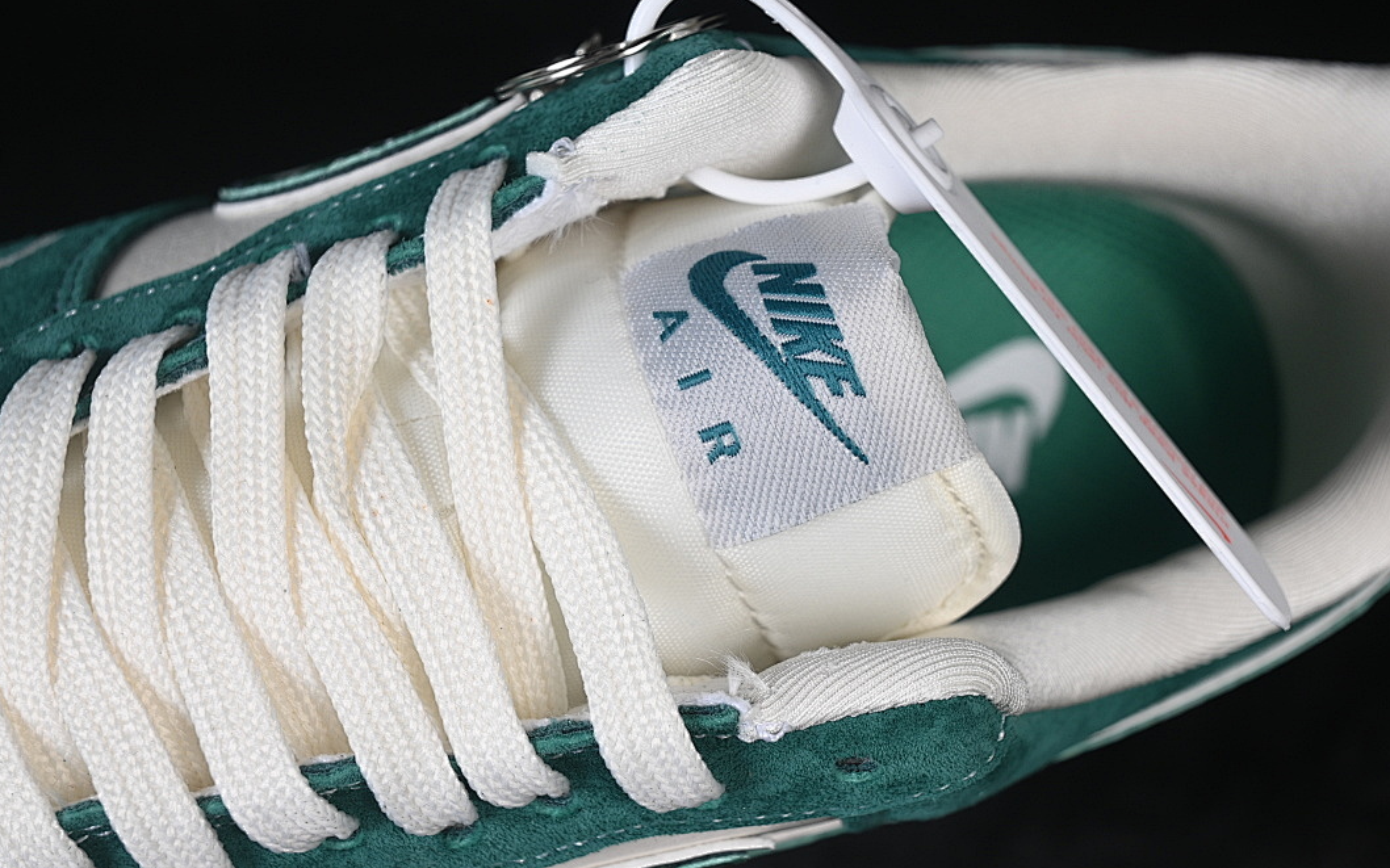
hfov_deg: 26.5
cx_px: 699
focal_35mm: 78
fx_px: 2954
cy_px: 457
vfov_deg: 16.7
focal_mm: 50
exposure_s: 1/80
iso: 160
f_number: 7.1
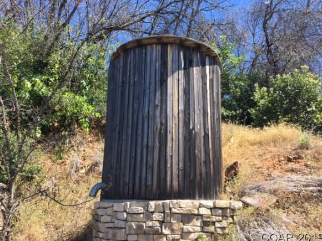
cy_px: 120
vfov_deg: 48.2
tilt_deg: +18.3
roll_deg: -0.8
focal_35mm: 29
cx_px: 161
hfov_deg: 61.7
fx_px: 270
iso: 25
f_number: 2.2
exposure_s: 1/557
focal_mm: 4.15
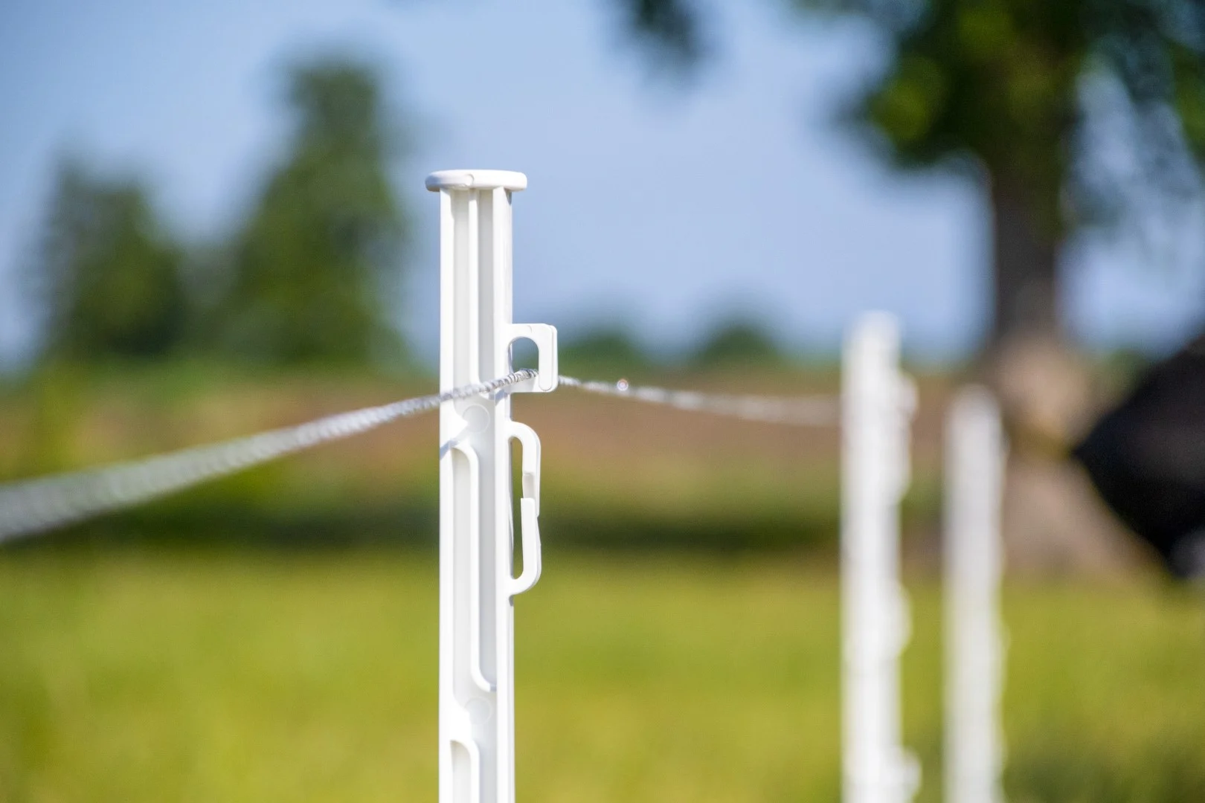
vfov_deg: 6.8
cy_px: 402
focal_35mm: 202
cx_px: 602
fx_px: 6778
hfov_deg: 10.2
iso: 1250
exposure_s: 1/8000
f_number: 6
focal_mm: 135
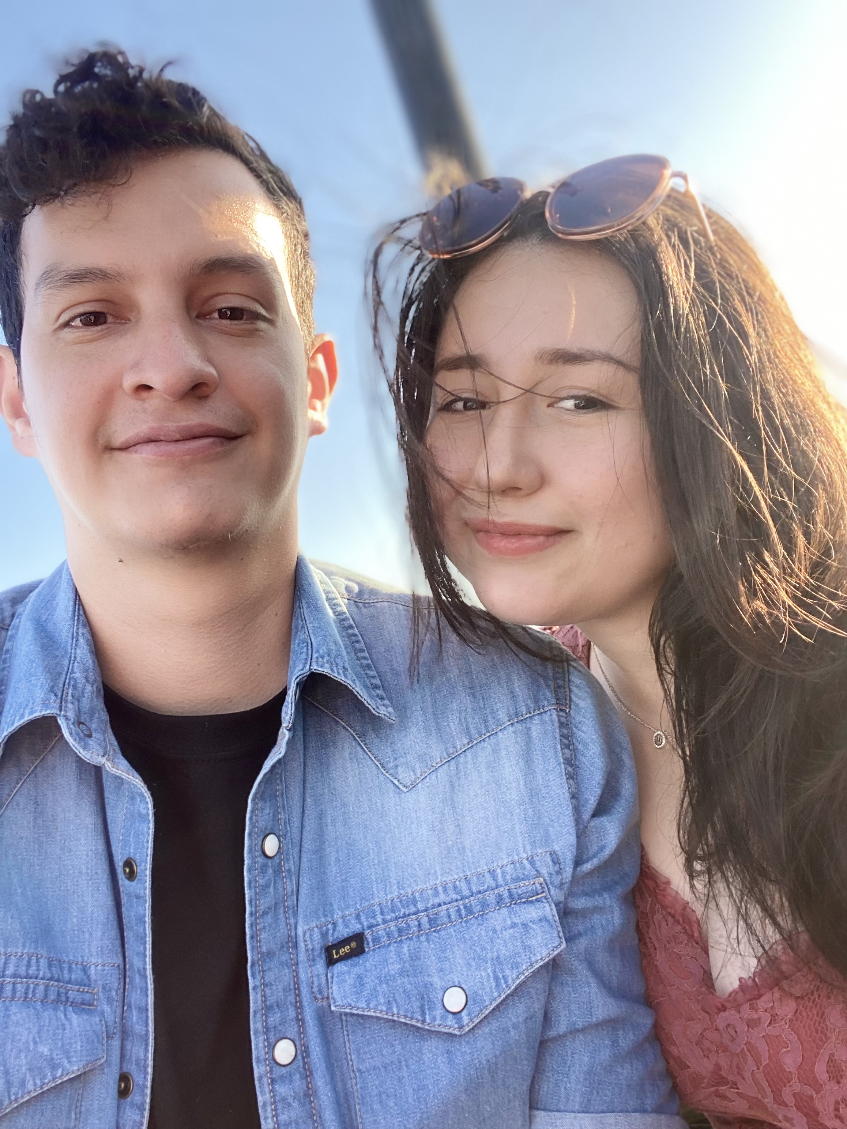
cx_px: 424
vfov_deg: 60.0
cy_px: 564
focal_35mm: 30
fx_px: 979
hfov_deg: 46.8
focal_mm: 2.71
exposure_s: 1/122
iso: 32
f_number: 2.2
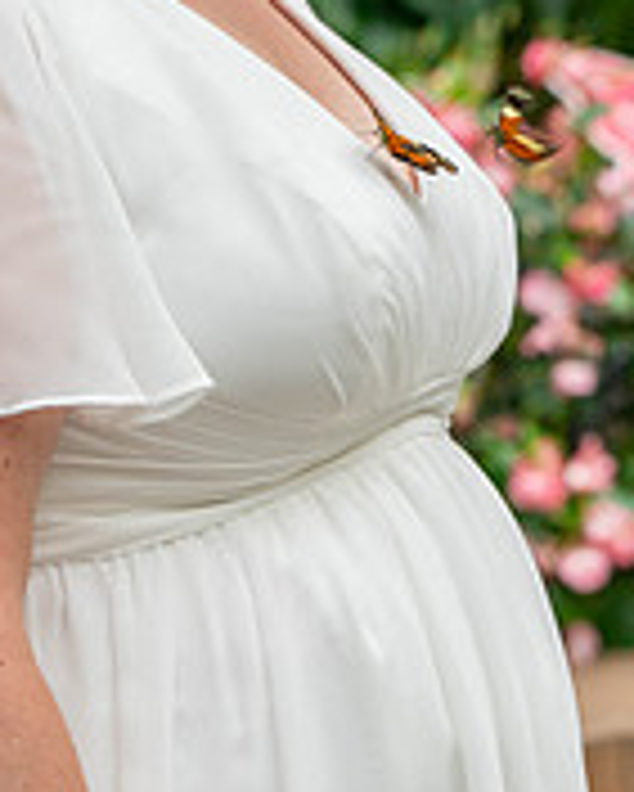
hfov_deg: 9.2
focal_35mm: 168
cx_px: 263
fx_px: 3937
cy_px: 58
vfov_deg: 11.4
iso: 360
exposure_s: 1/250
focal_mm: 70
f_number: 4
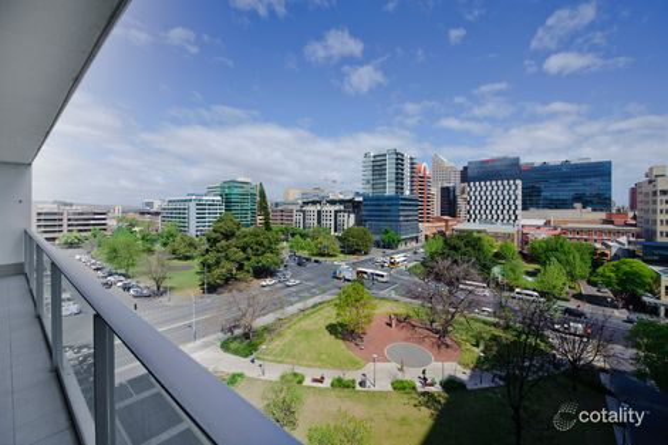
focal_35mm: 14
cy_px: 222
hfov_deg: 104.3
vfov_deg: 81.2
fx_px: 260
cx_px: 334
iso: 200
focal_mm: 14
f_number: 6.3
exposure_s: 1/1250
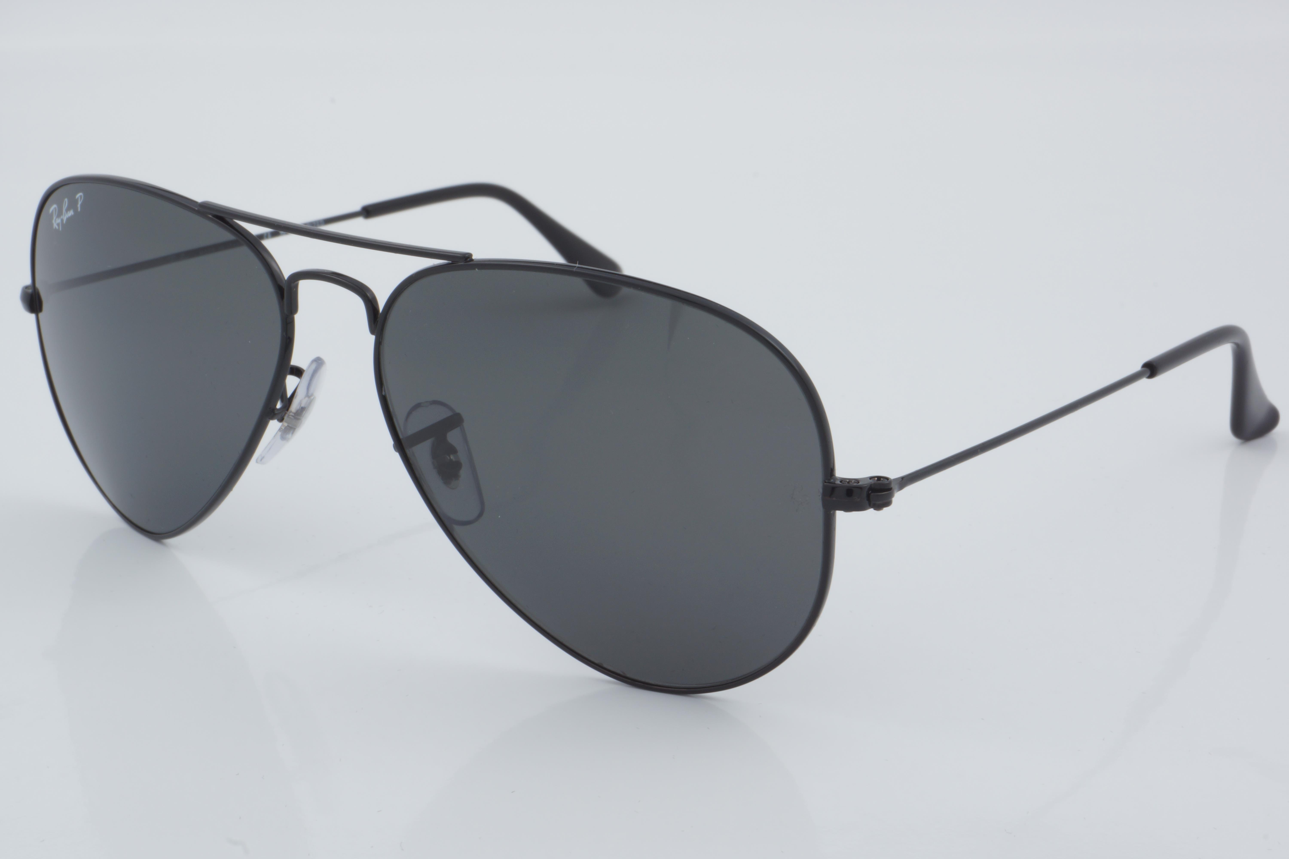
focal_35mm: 75
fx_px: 2685
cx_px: 644
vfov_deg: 18.2
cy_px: 430
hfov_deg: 27.0
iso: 100
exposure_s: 1/4
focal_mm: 50
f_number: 32
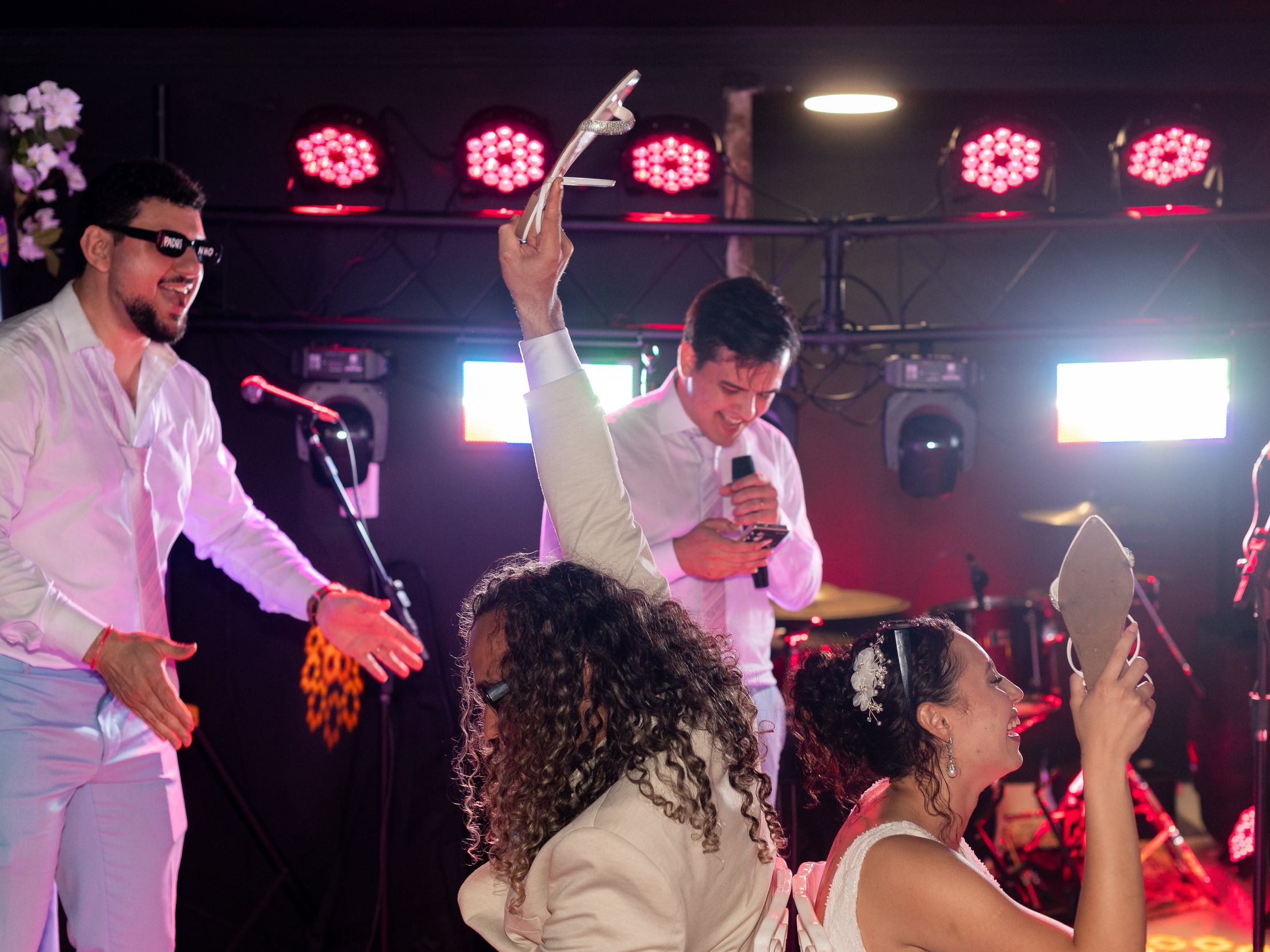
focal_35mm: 55
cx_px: 710
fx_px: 2018
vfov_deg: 26.6
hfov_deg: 34.9
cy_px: 474
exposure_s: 1/200
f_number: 2.5
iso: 1000
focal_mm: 50
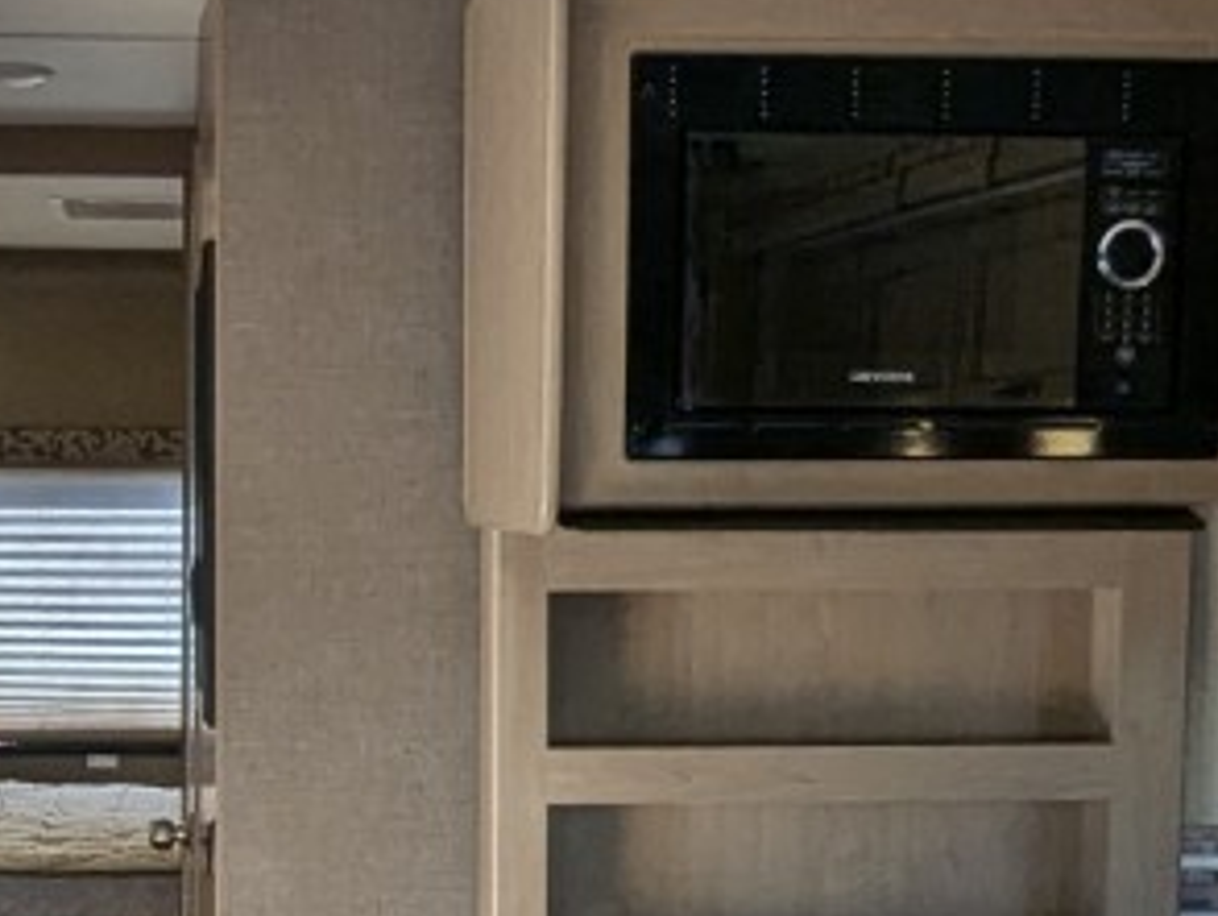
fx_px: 2676
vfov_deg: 18.9
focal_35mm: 76
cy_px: 916
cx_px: 334
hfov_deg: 25.4
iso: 63
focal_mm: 2.35
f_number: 2.2
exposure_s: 1/169
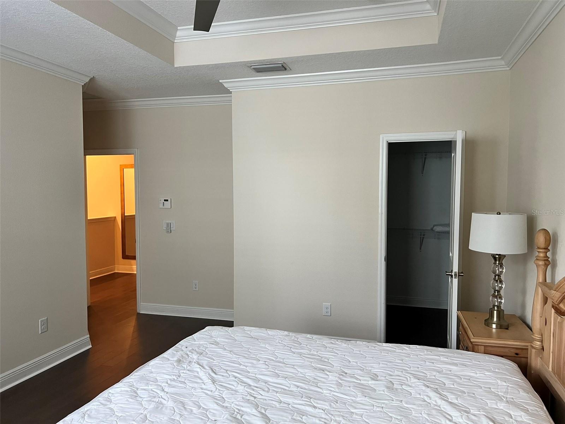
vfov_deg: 53.1
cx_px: 282
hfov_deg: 67.3
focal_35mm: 26
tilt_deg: -3.8
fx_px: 424
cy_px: 212
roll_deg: +0.1
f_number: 1.5
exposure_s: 1/60
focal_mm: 5.7
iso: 125
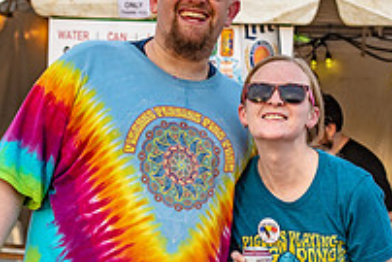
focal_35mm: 201
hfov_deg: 10.2
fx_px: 2190
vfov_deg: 6.8
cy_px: 158
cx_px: 171
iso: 500
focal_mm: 70
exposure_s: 1/250
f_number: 5.6
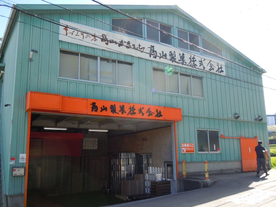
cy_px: 104
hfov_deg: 55.4
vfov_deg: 42.9
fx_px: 263
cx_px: 138
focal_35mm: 33
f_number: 4
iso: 100
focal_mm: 5.9
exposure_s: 1/160
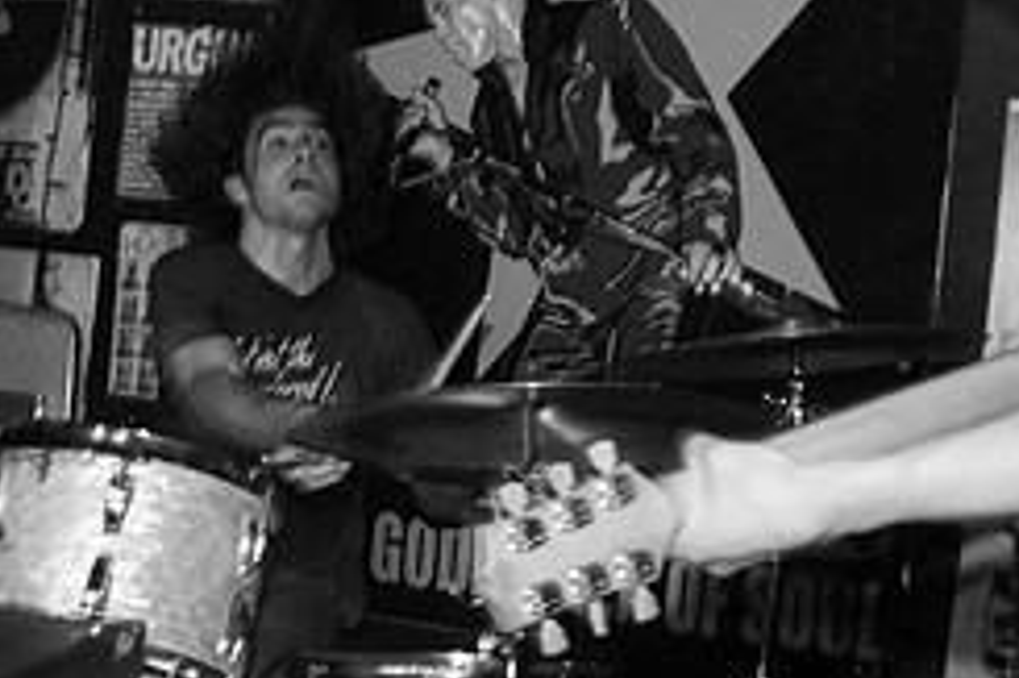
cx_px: 470
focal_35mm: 71
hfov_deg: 28.5
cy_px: 333
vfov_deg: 19.2
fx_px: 2008
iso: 800
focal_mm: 20
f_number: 2.8
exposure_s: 1/40
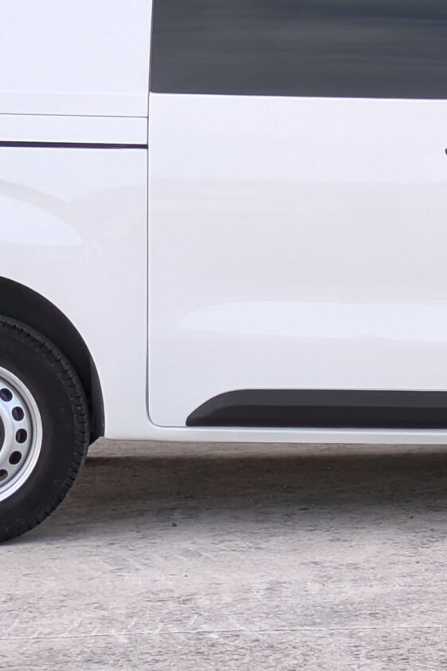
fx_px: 1415
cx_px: 523
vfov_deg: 26.4
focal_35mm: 76
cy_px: 182
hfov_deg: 17.2
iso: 80
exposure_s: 1/3200
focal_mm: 6.86
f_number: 1.8
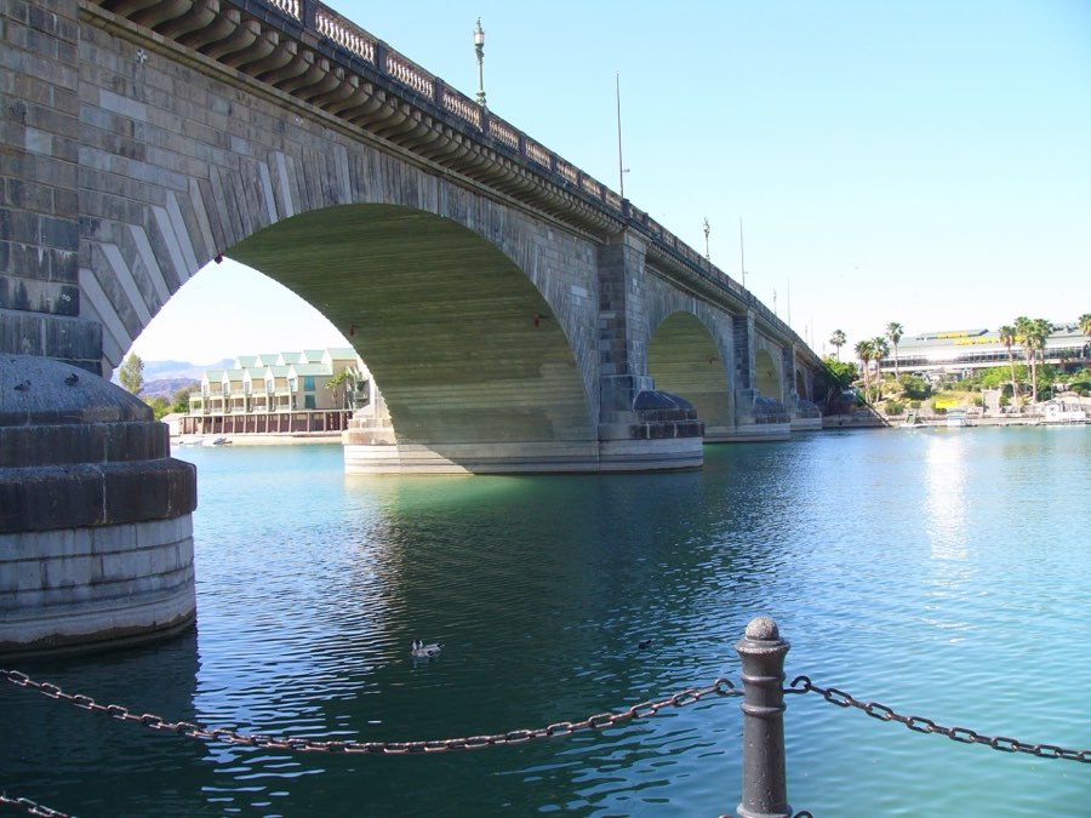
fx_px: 1135
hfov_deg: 51.4
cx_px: 546
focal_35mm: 36
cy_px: 409
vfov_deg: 39.7
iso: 50
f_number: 4
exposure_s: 1/200
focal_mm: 6
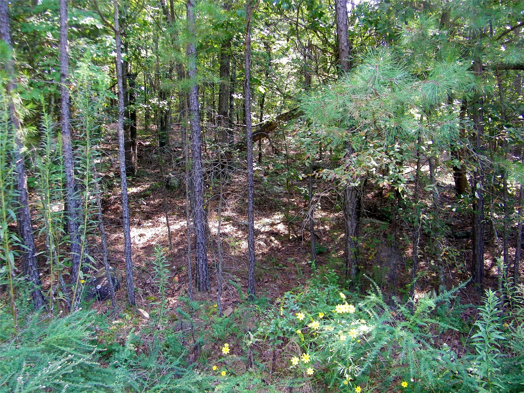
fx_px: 424
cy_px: 196
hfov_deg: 63.4
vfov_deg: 49.7
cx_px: 262
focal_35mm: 28
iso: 80
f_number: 3.5
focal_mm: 5
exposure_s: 1/50
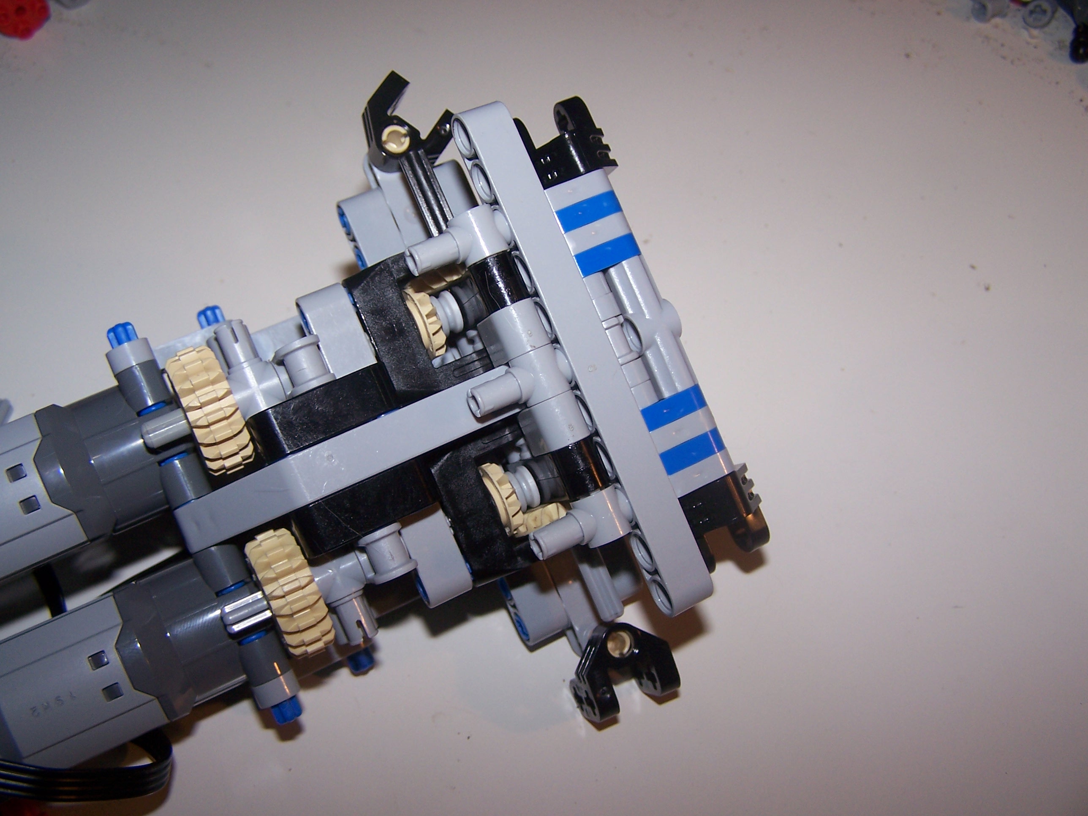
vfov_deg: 37.7
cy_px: 408
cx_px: 544
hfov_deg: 49.0
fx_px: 1194
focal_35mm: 38
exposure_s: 1/60
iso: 80
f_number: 2.8
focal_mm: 6.3
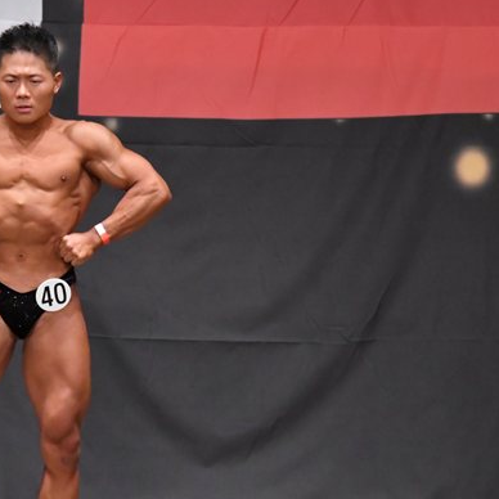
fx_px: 6230
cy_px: 296
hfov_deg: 4.6
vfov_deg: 4.6
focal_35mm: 382
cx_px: 14
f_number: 5.6
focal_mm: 150
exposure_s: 1/400
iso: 6400
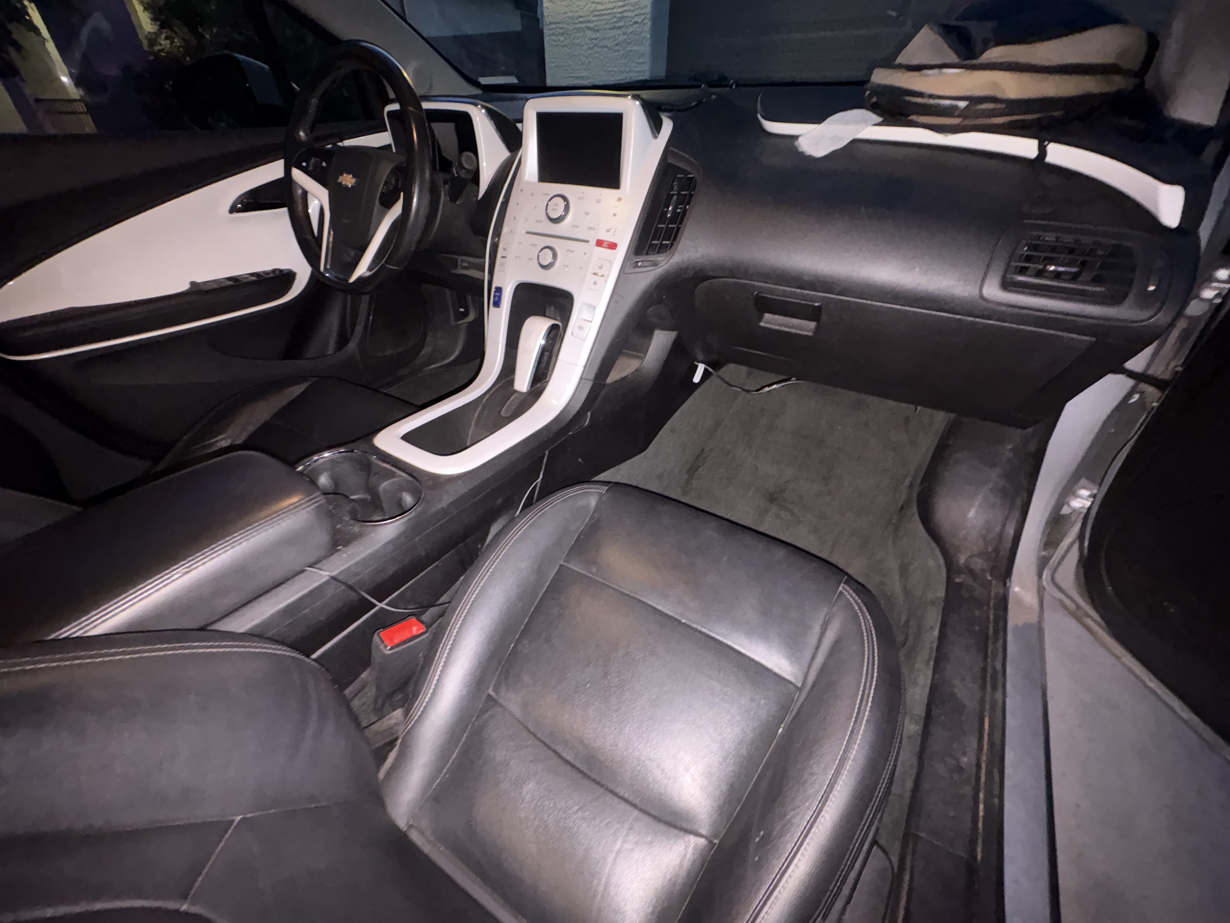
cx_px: 615
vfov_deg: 85.7
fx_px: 497
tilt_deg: -35.0
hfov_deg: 102.1
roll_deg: -0.4
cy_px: 462
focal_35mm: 14
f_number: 2.2
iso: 200
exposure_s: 1/16
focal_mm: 2.22
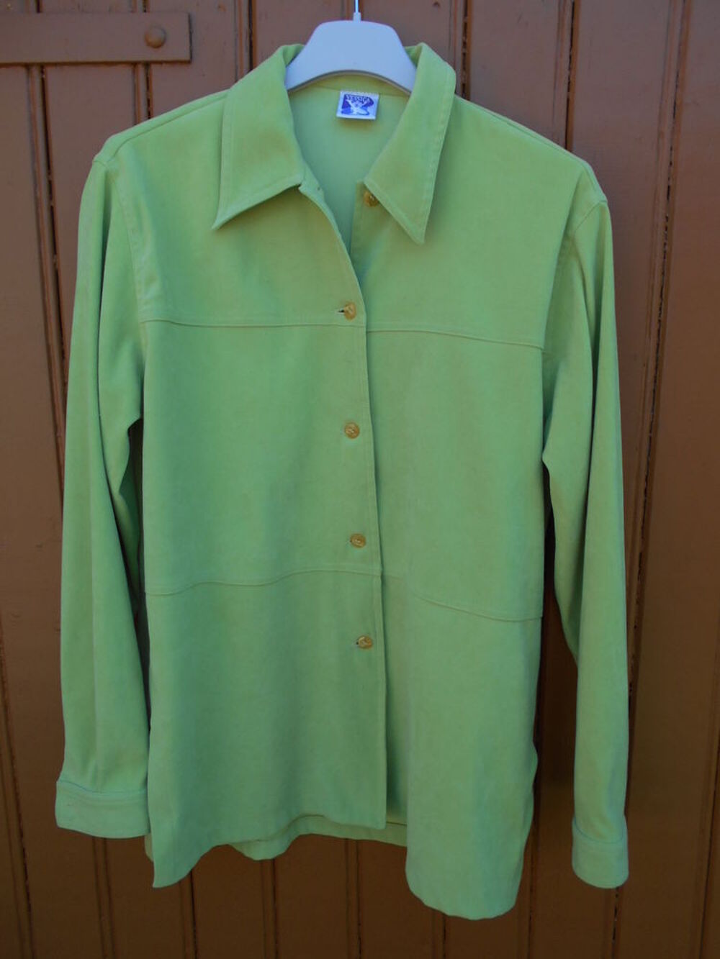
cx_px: 360
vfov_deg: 67.3
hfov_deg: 53.1
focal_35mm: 26
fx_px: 721
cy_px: 480
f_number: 3.2
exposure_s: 1/250
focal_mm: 4.6
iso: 80
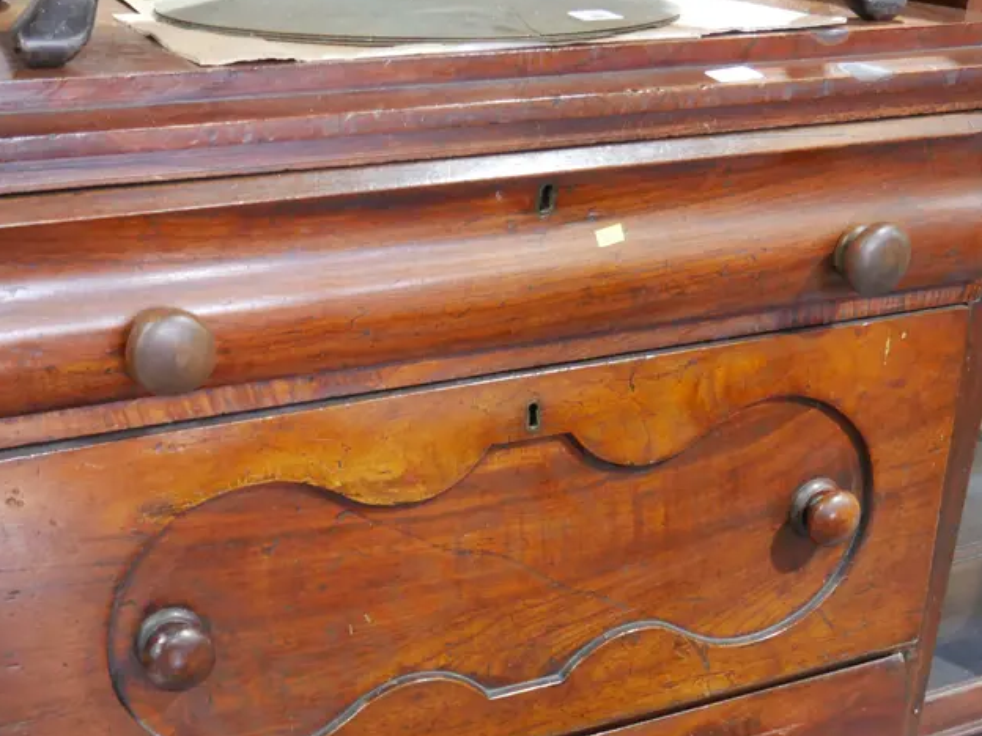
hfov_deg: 41.2
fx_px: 1305
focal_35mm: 46
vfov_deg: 30.7
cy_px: 587
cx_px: 433
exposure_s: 1/60
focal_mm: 14
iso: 2000
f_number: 3.5
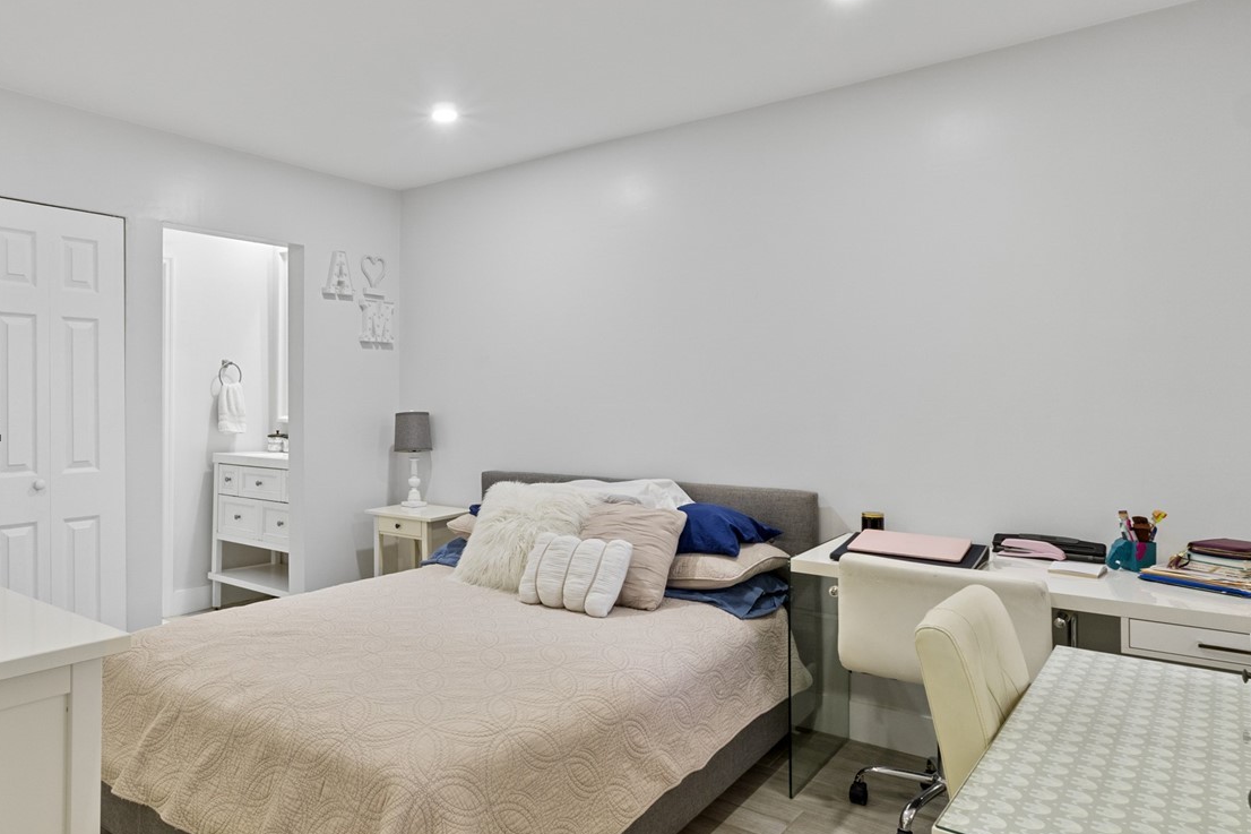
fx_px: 799
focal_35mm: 23
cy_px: 430
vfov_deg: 55.1
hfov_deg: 74.4
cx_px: 445
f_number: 9
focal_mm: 10
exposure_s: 1/1.25
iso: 400
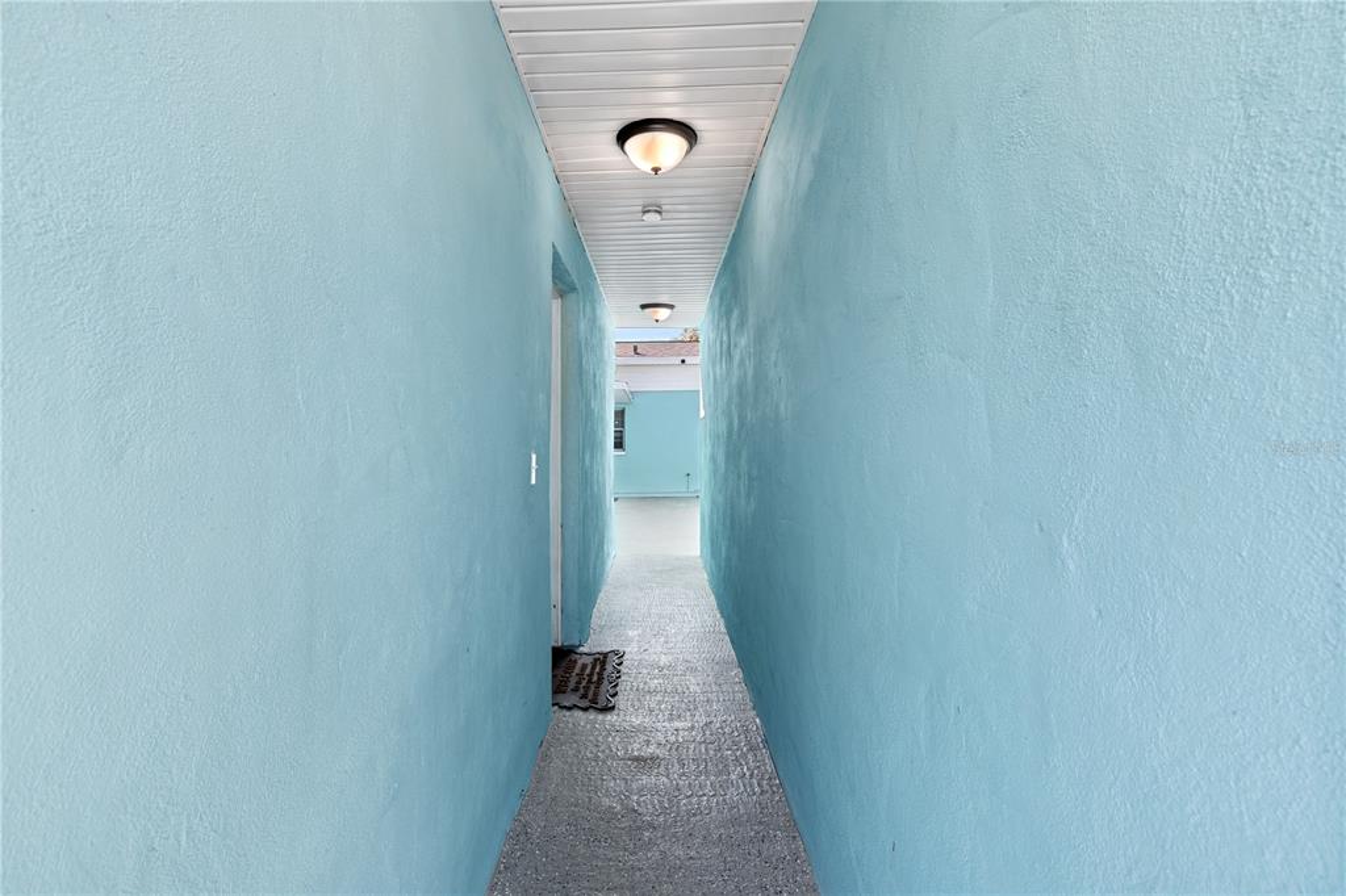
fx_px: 561
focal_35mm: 15
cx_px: 673
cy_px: 448
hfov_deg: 100.4
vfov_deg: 77.3
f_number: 7.1
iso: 100
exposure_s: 1/6
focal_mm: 10
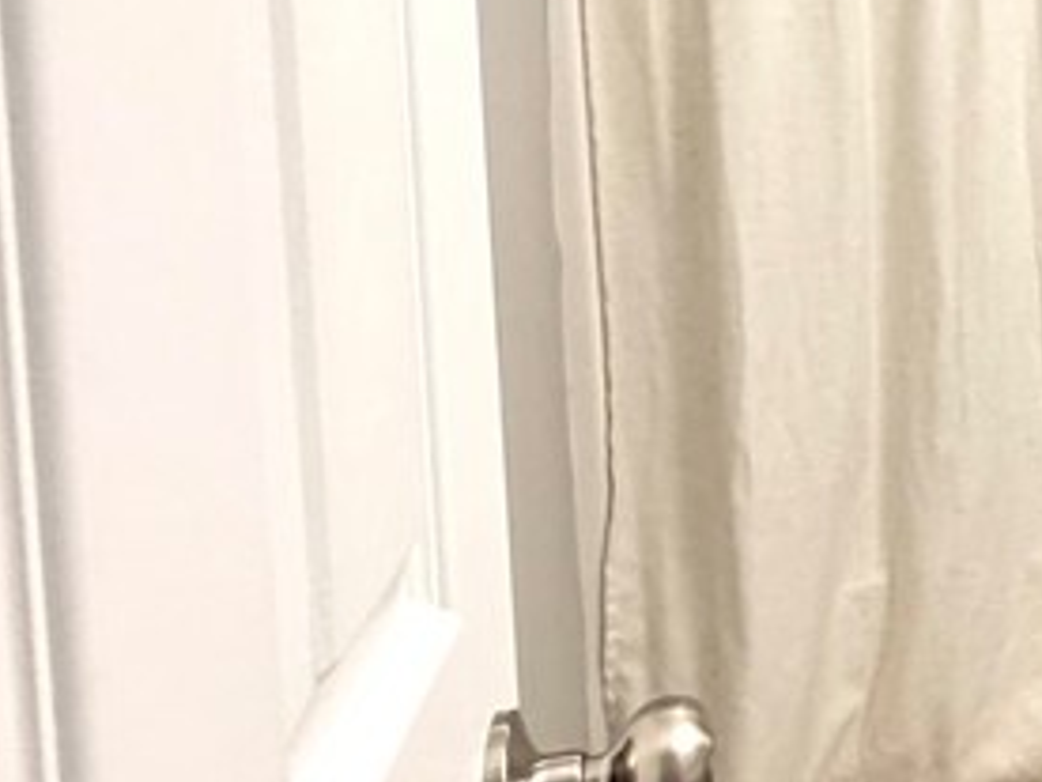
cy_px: 60
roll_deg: +0.2
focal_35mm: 52
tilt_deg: -4.0
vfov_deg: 26.9
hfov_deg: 21.7
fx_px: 1565
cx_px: 1907
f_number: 2.2
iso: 200
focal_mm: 2.22
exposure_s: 1/60
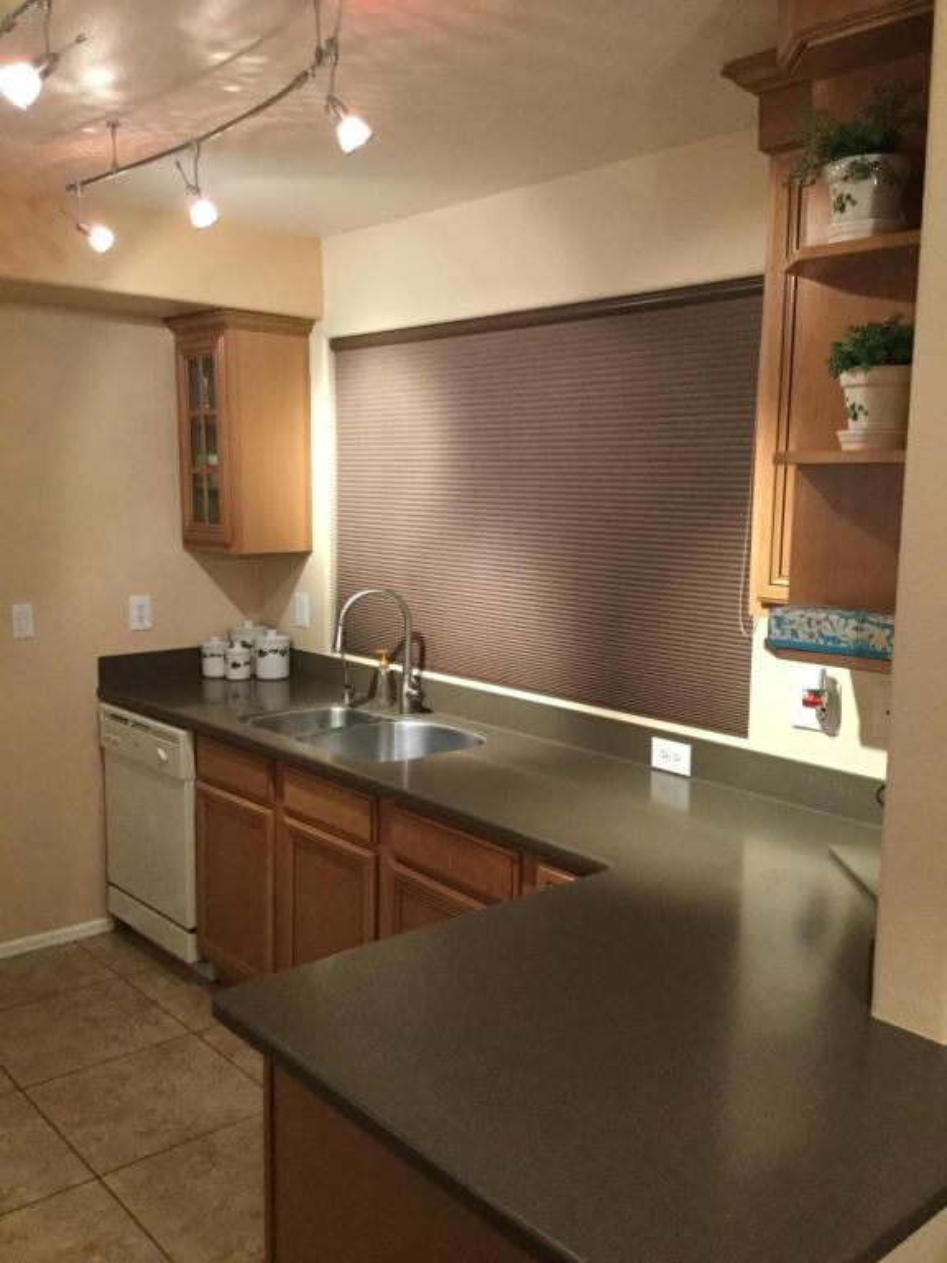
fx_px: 1131
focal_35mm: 31
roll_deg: -0.7
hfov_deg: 45.4
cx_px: 474
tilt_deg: -8.6
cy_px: 632
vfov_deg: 58.4
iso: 250
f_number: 2.4
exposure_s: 1/30
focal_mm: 3.3
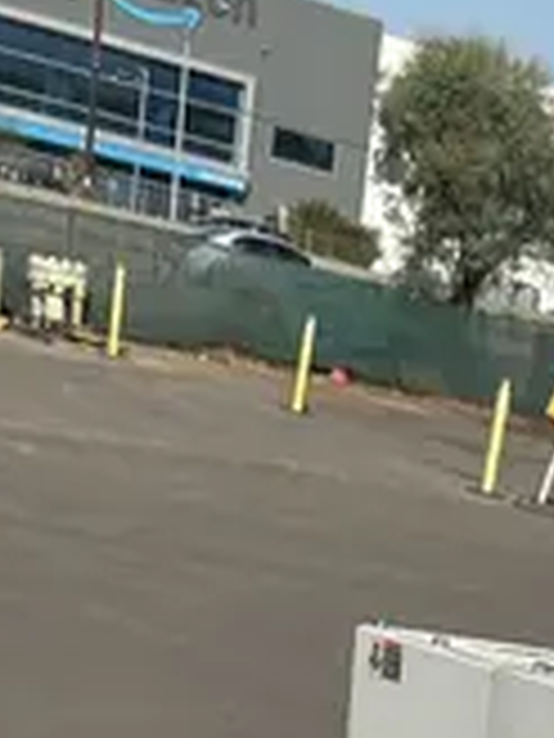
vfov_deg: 15.1
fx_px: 2475
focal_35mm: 116
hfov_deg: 11.3
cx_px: 1176
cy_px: 1253
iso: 50
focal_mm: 5.7
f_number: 1.5
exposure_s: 1/8696
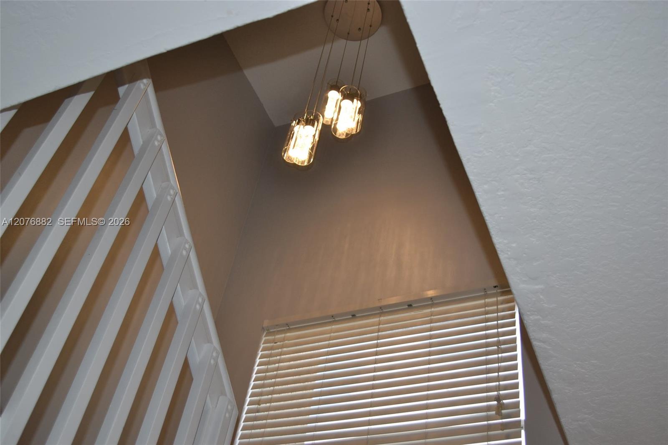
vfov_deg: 34.2
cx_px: 334
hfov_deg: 49.6
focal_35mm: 39
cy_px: 222
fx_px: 723
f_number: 4.2
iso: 280
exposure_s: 1/125
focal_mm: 26
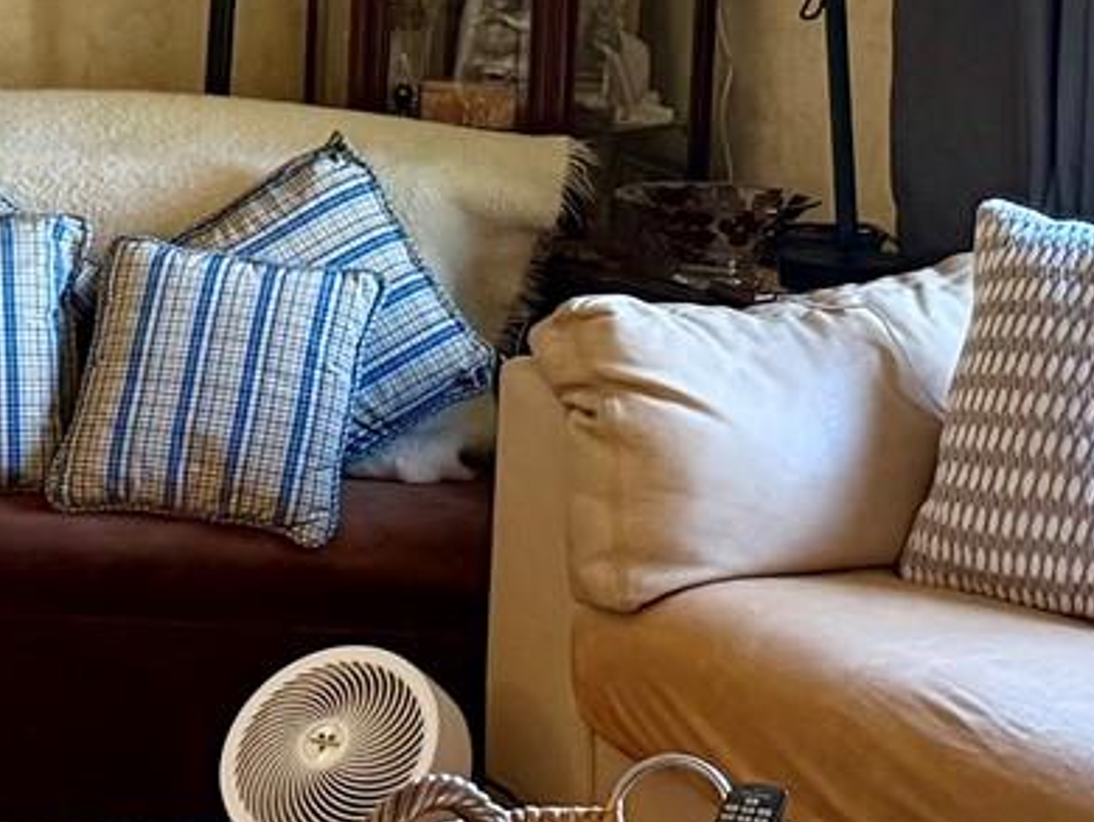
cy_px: 166
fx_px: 3985
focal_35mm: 126
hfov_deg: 15.6
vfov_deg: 11.7
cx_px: 463
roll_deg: -2.5
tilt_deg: -7.4
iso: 320
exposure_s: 1/60
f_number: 1.78
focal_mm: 6.76
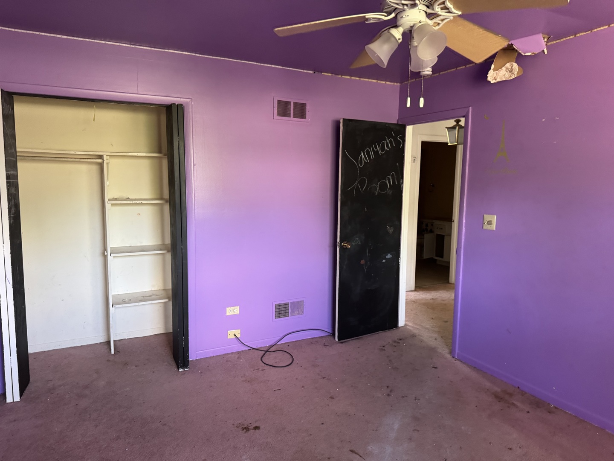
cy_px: 230
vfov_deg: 56.8
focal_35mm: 24
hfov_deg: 71.6
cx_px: 307
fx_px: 426
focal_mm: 6.76
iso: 500
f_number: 1.78
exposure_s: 1/58
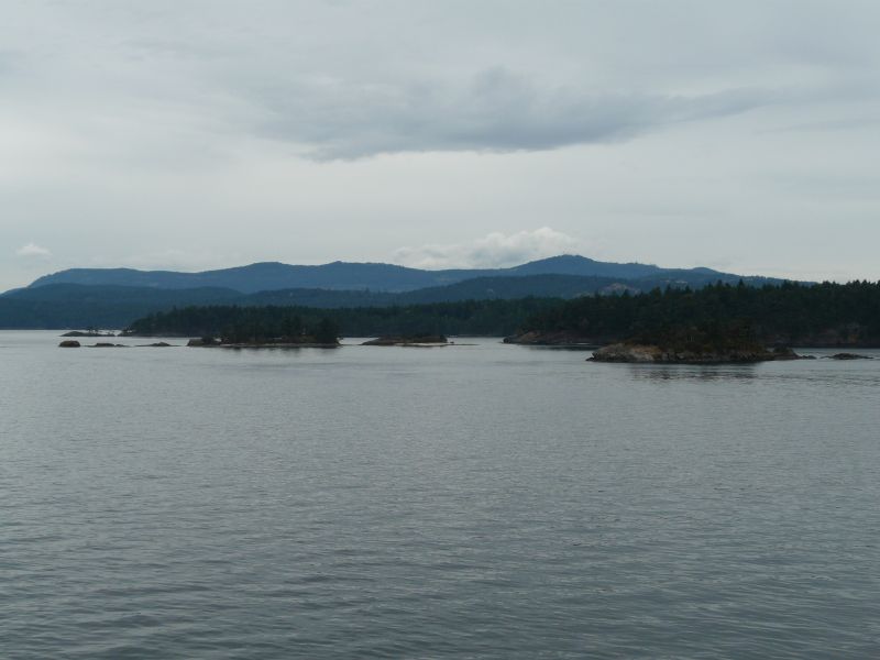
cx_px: 440
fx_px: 1424
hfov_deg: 34.3
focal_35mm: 56
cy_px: 330
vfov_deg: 26.1
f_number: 5.6
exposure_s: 1/500
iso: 100
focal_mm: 9.2
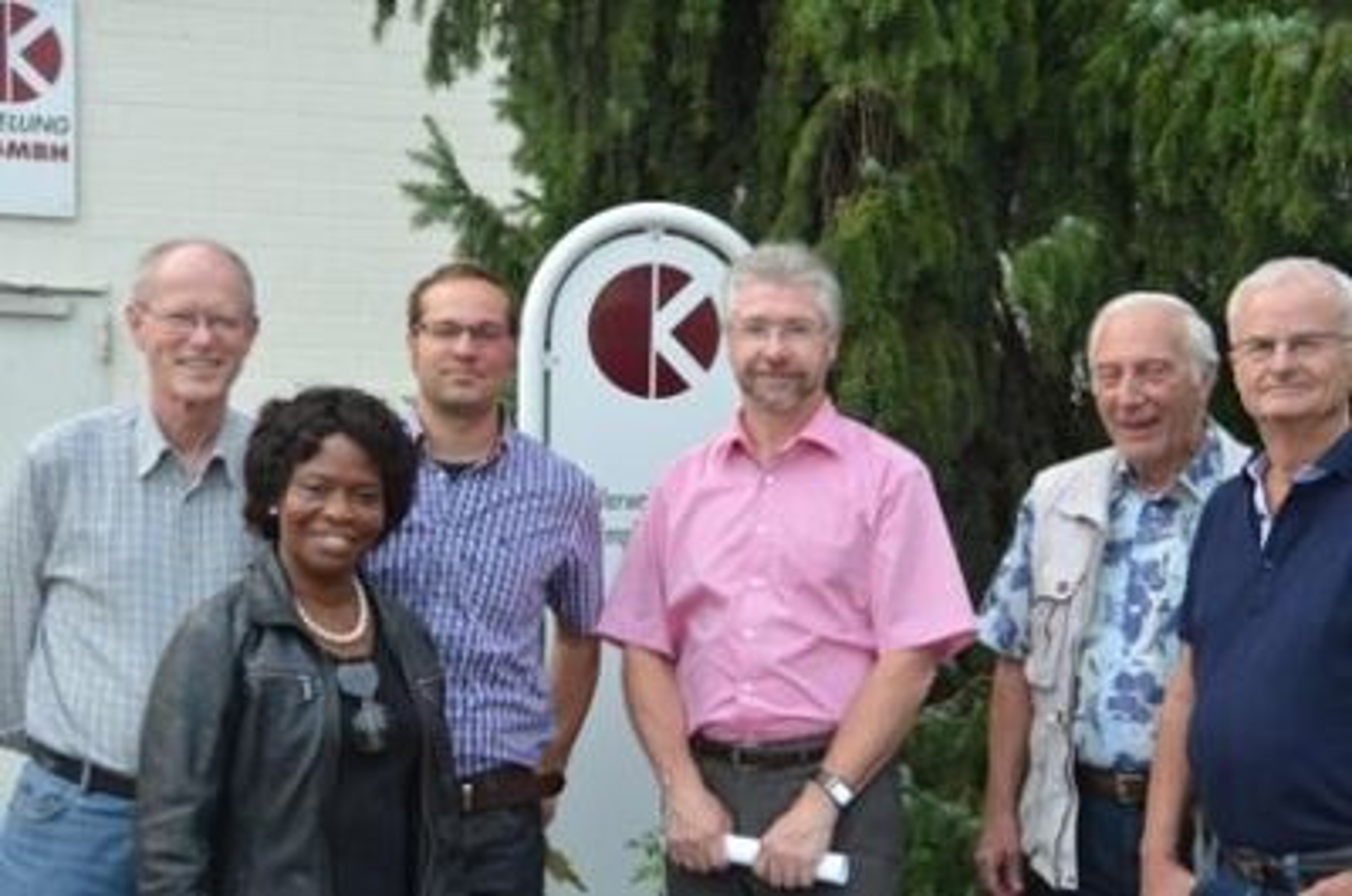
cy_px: 448
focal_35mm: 66
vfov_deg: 20.5
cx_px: 676
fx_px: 2474
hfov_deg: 30.6
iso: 100
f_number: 5.6
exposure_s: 1/80
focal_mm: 44
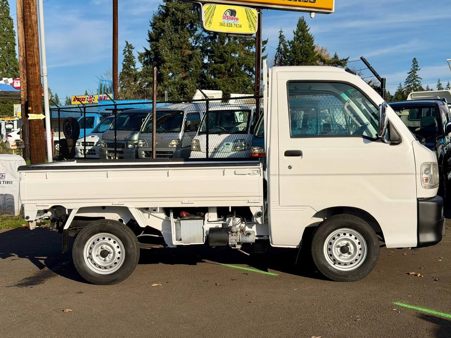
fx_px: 638
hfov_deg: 38.9
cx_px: 225
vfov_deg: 29.7
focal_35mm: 49
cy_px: 169
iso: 80
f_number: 1.78
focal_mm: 6.76
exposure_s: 1/13333
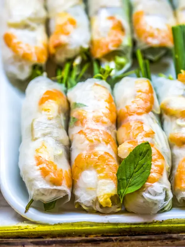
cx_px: 92
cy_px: 124
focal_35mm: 90
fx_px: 641
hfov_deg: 16.4
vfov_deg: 21.8
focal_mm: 45
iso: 200
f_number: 2.2
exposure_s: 1/80
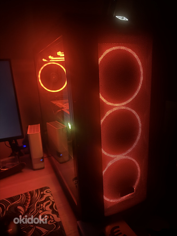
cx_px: 88
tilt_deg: -16.2
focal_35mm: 24
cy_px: 118
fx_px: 164
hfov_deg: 56.8
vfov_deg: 71.6
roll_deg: +2.5
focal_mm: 6.76
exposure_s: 1/9
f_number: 1.78
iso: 1250
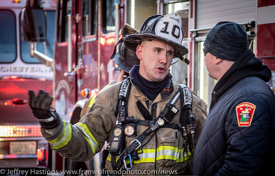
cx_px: 175
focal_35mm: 236
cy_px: 84
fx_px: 1778
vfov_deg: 5.6
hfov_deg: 8.8
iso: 800
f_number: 4.8
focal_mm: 122
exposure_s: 1/125
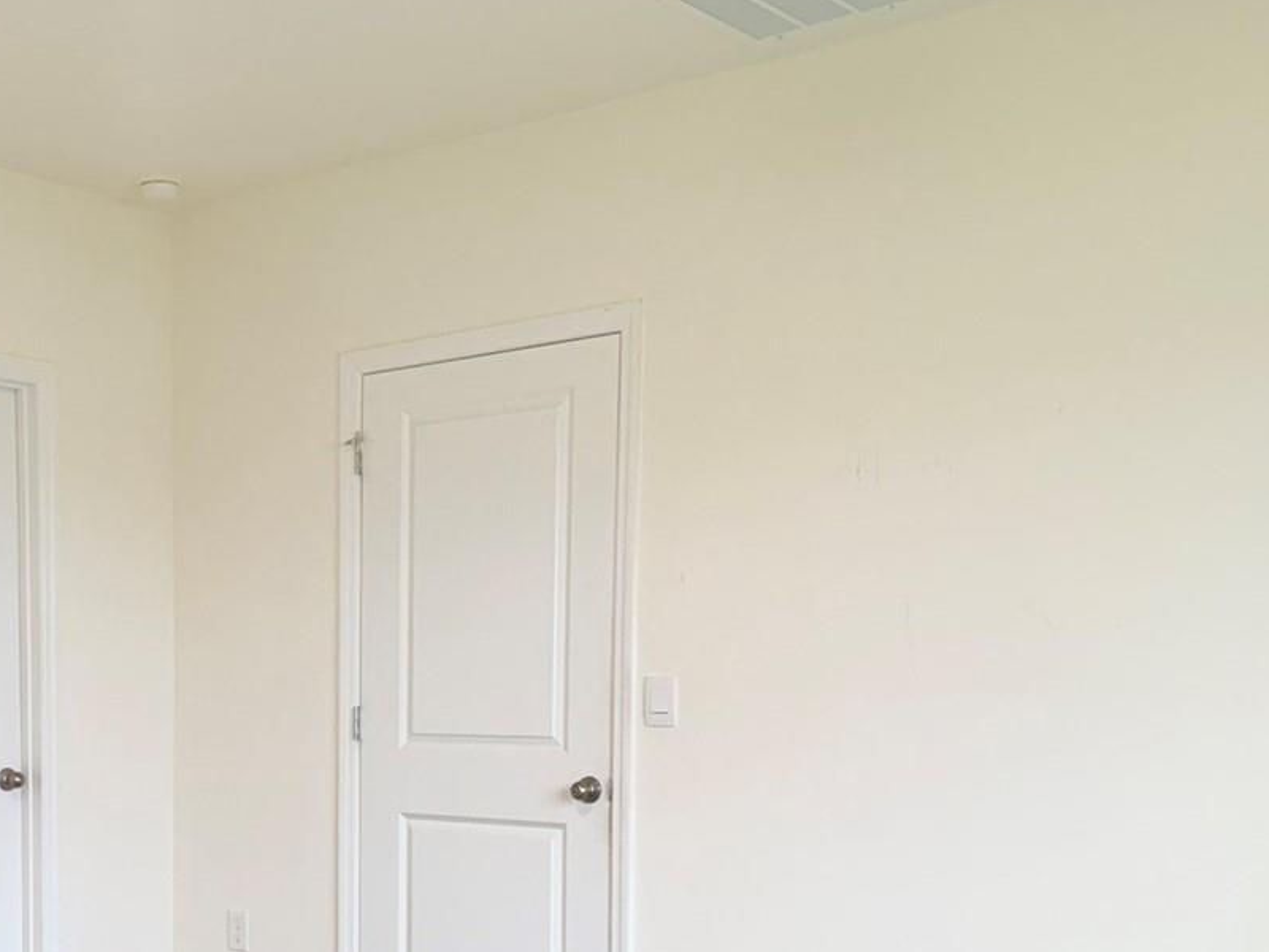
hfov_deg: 38.2
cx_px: 262
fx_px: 1760
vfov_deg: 29.5
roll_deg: +0.1
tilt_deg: -3.7
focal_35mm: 48
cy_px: 782
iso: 160
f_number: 1.78
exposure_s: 1/120
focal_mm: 6.76
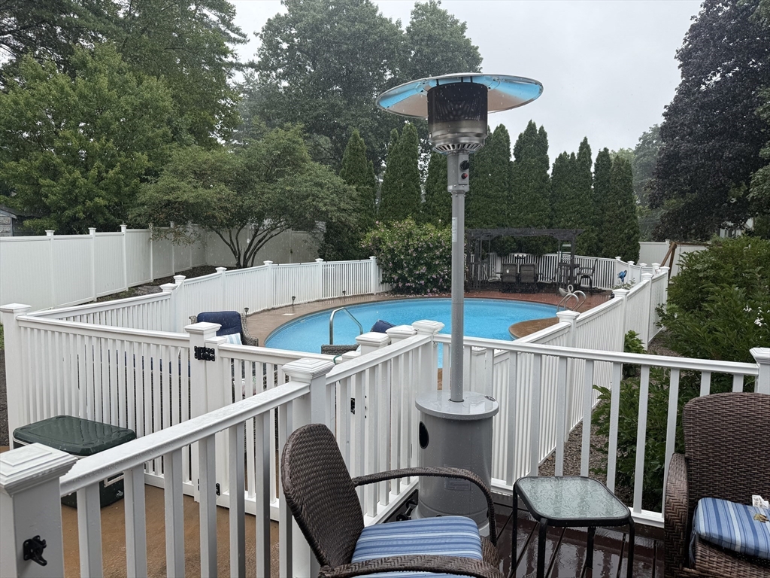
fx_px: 534
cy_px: 289
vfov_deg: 56.8
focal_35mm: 24
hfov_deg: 71.6
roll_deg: -0.6
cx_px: 385
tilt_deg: -5.2
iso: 80
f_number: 1.78
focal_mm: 6.76
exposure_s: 1/1091
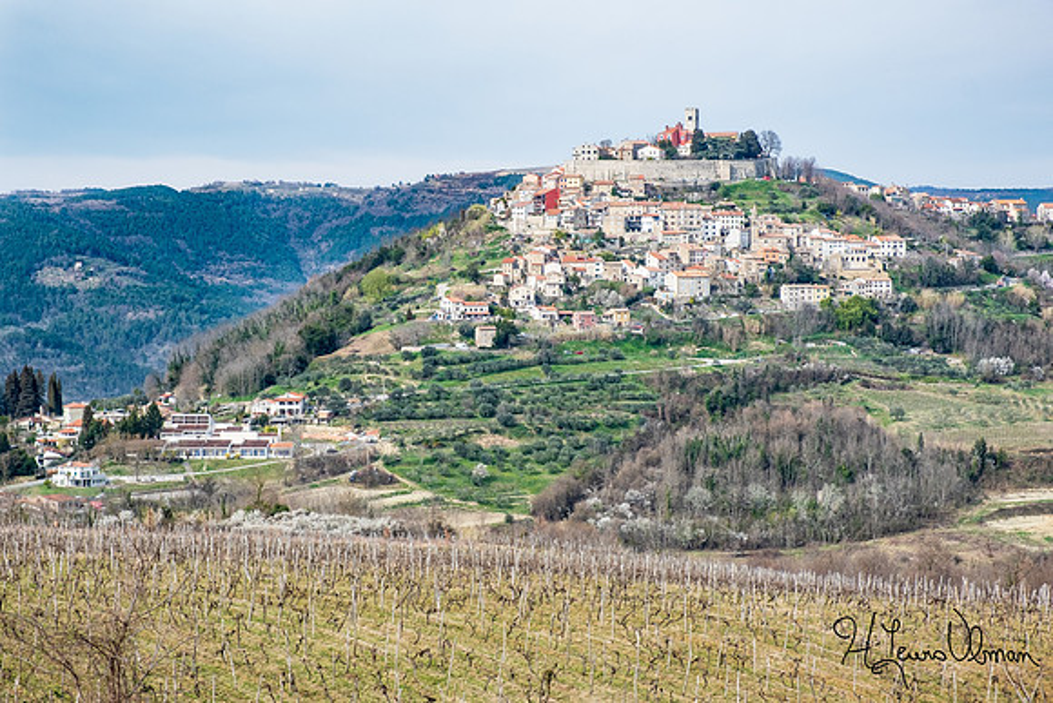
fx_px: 2702
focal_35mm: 92
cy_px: 318
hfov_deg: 22.0
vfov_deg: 14.8
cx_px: 470
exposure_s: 1/150
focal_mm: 55
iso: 200
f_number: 9
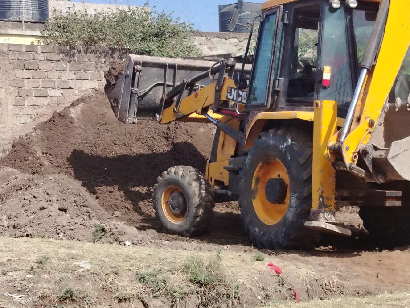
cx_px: 221
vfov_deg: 18.7
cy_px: 159
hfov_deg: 24.7
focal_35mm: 79
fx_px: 936
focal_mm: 5.25
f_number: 1.75
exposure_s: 1/523
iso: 100
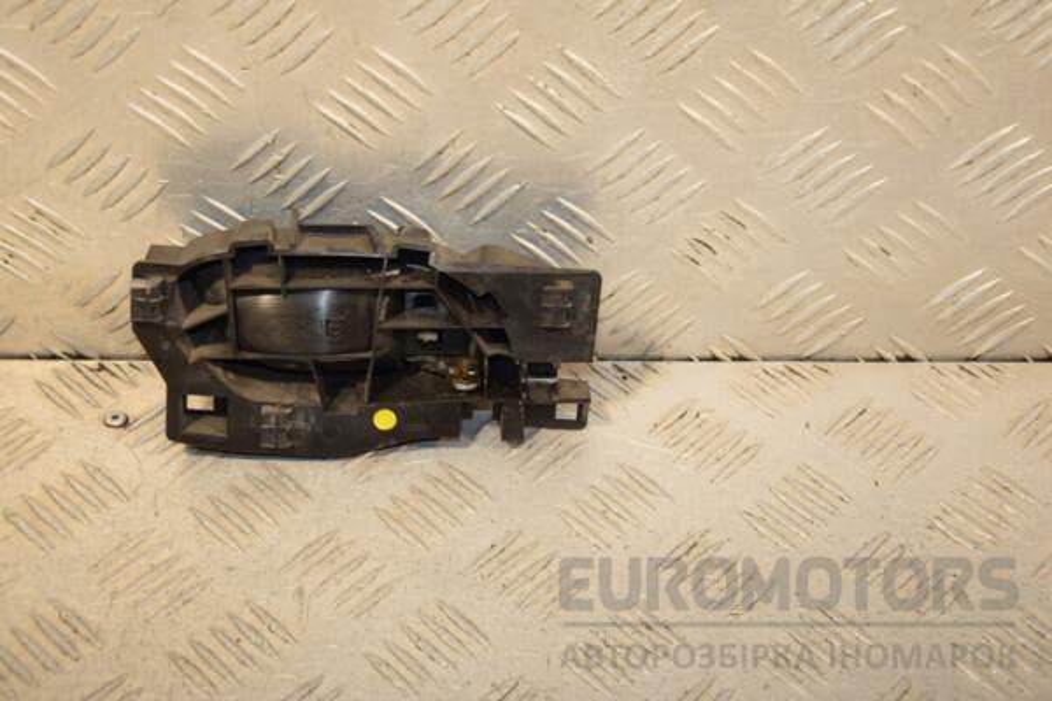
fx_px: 2191
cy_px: 350
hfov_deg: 27.0
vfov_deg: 18.2
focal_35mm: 75
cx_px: 526
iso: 800
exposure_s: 1/200
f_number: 6.3
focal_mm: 50
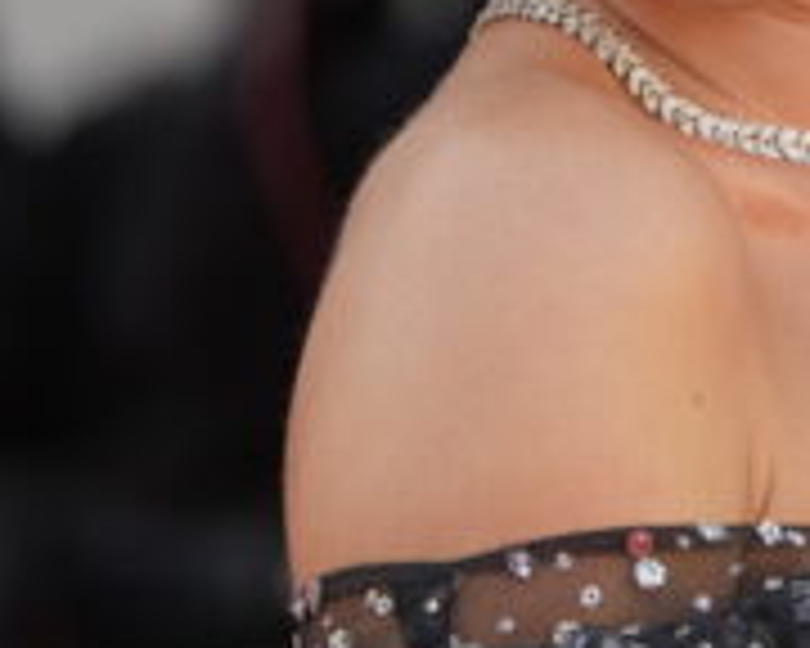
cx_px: 675
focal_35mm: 1037
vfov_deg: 1.5
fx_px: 24860
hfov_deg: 1.9
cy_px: -83
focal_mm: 259
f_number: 5.6
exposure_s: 1/320
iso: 800
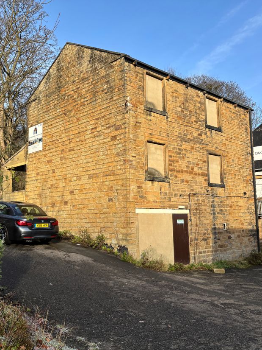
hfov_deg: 40.6
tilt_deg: +7.1
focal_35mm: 35
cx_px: 110
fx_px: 353
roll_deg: -0.1
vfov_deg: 52.6
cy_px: 175
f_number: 1.6
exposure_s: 1/1418
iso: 50
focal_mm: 5.96
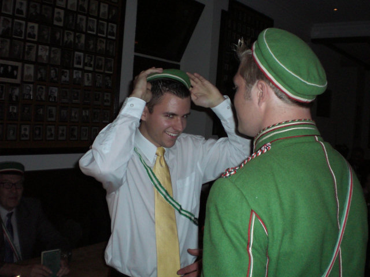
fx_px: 406
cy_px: 138
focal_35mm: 38
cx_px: 185
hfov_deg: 49.0
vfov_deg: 37.7
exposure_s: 1/60
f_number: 3.1
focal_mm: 6.3
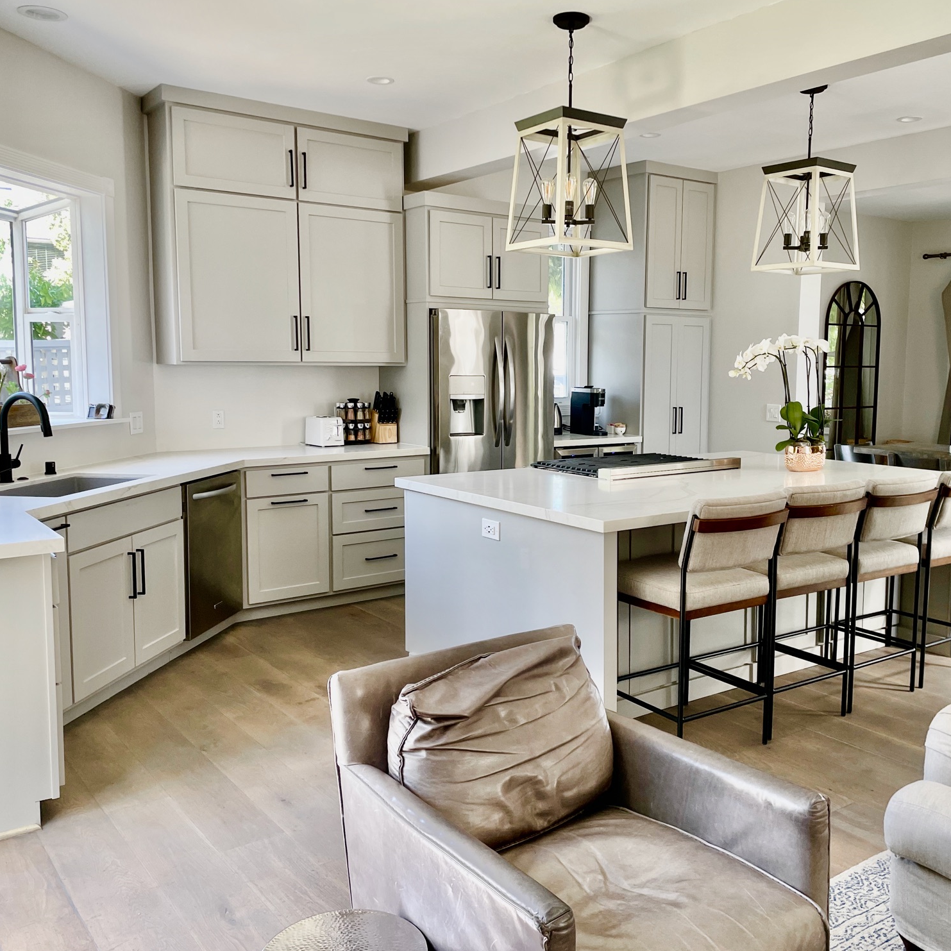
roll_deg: -0.3
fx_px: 964
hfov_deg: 52.4
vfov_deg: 52.5
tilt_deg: -5.7
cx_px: 537
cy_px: 474
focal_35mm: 31
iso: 80
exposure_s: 1/121
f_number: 1.6
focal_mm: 4.2
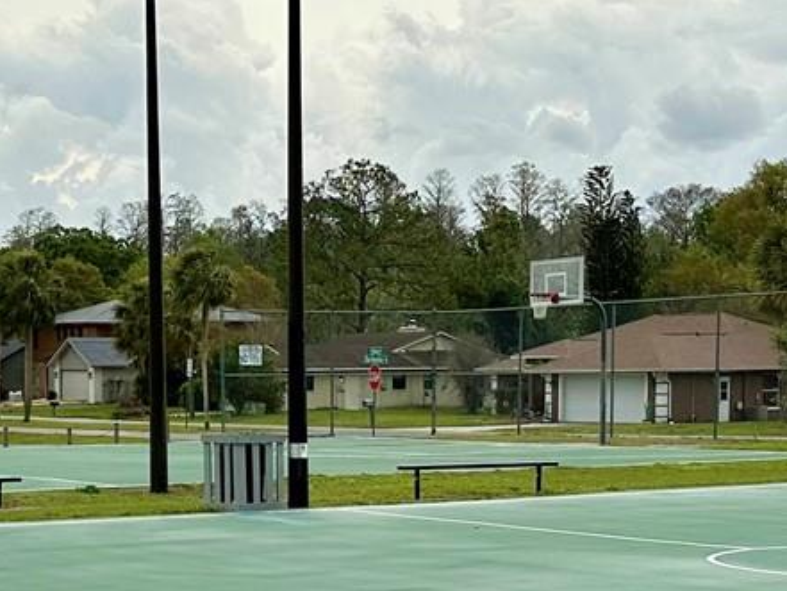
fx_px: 1978
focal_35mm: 87
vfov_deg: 16.8
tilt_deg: -4.7
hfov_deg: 22.4
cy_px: 525
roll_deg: +0.1
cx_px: 253
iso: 80
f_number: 1.78
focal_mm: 6.86
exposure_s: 1/2203
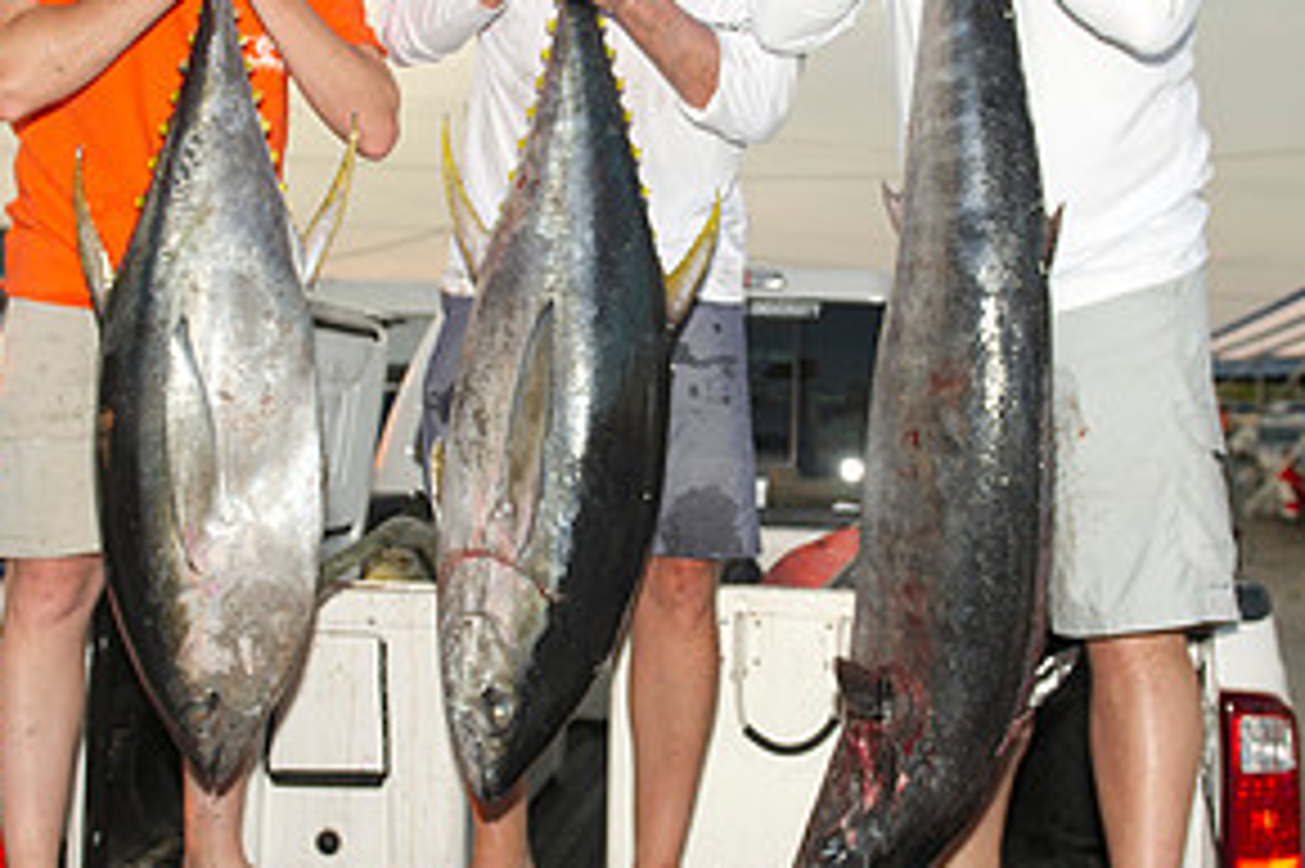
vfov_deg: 27.9
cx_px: 662
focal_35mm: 48
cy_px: 328
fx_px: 1739
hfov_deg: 41.1
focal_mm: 24
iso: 125
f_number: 3.2
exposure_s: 1/250
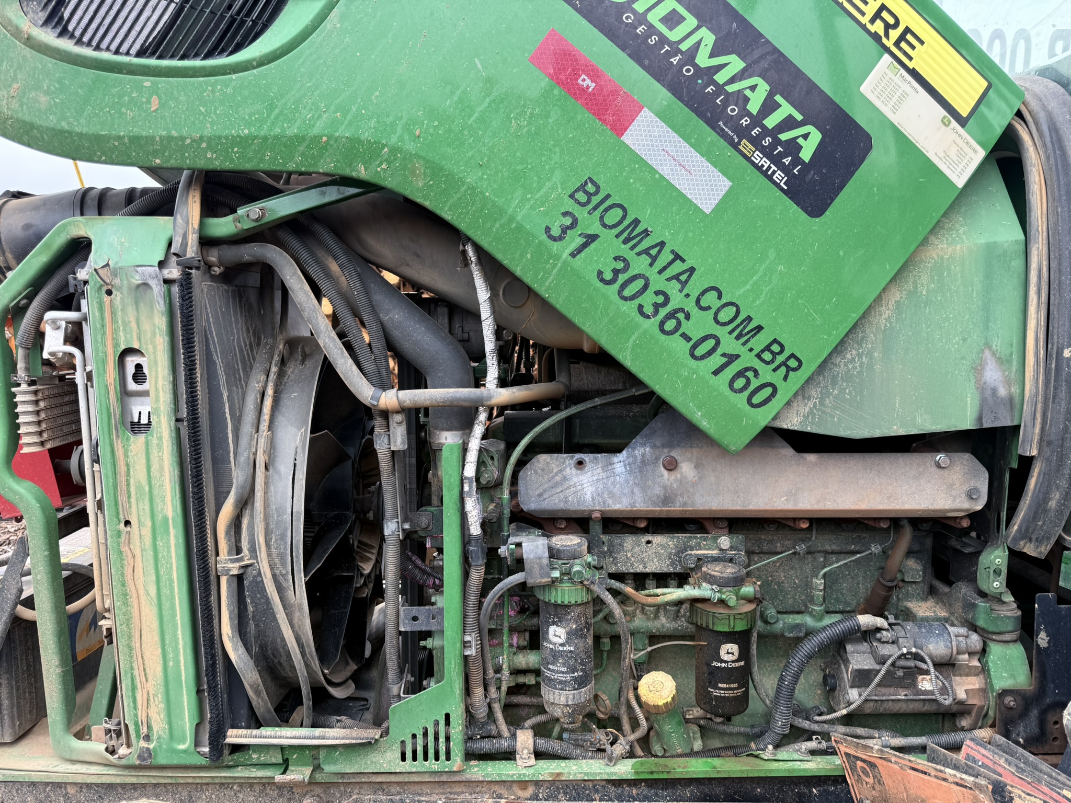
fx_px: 743
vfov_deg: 56.8
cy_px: 402
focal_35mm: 24
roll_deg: -1.1
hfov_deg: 71.6
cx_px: 536
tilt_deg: -2.0
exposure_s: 1/593
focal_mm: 6.76
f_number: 1.78
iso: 80
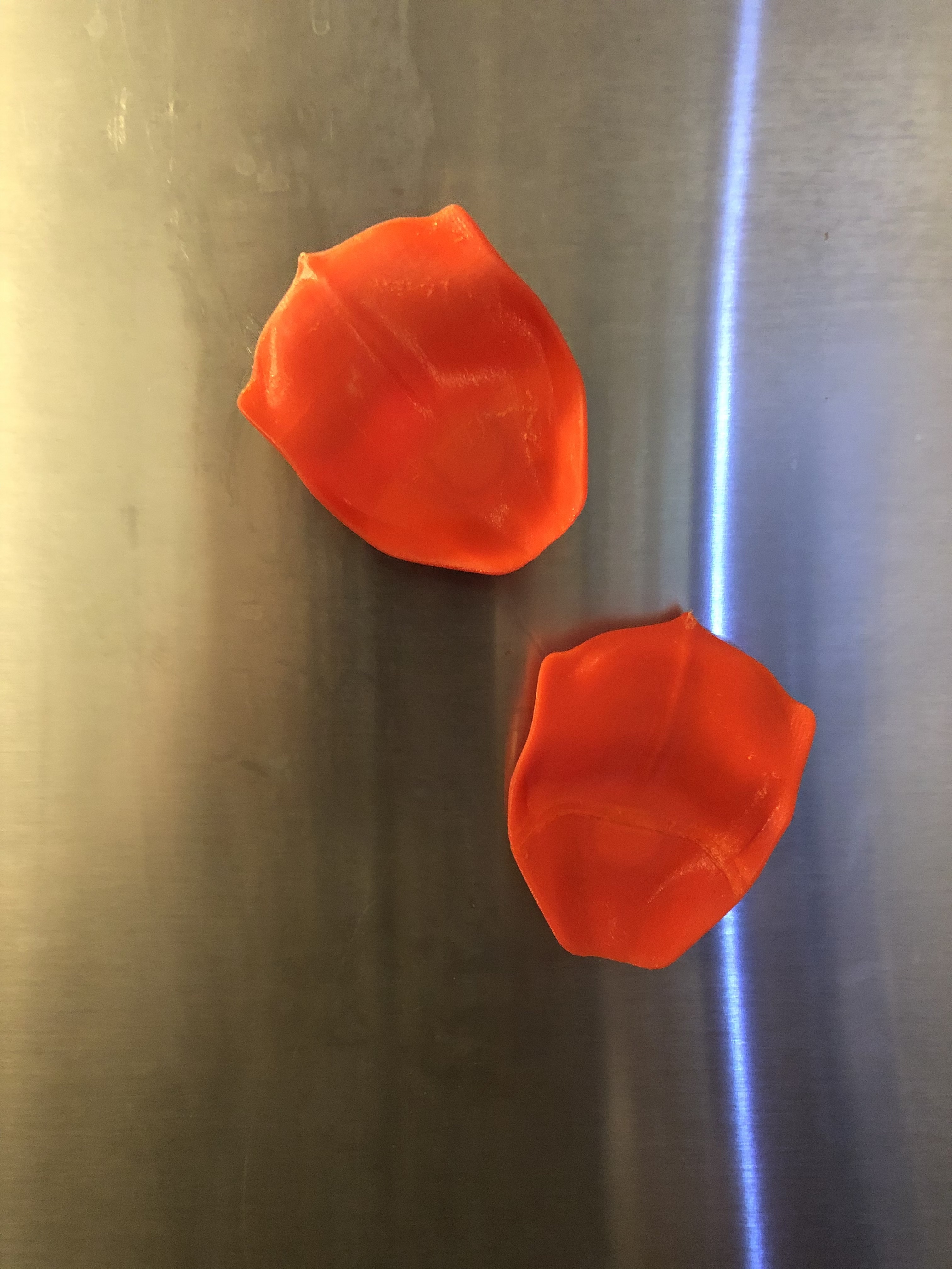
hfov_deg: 49.7
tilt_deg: -8.2
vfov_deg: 63.4
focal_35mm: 28
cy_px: 634
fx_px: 1027
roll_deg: +0.4
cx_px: 476
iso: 100
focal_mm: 4
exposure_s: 1/4
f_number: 1.8
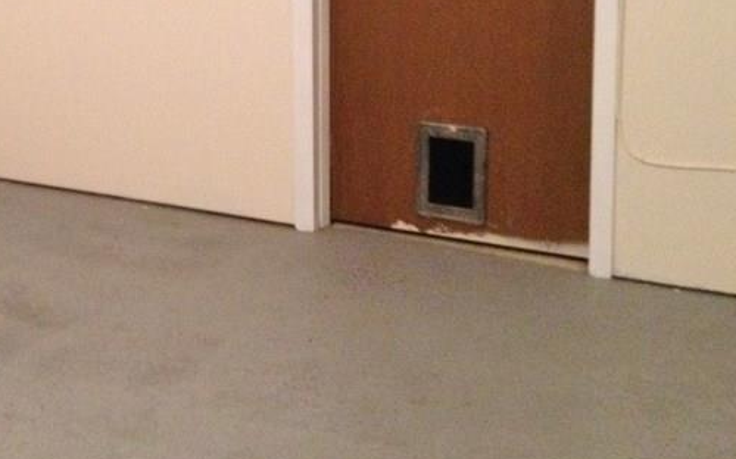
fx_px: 1524
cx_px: 100
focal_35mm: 76
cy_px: 32
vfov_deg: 16.9
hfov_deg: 26.4
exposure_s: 1/15
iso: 400
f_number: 2.4
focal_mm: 4.28
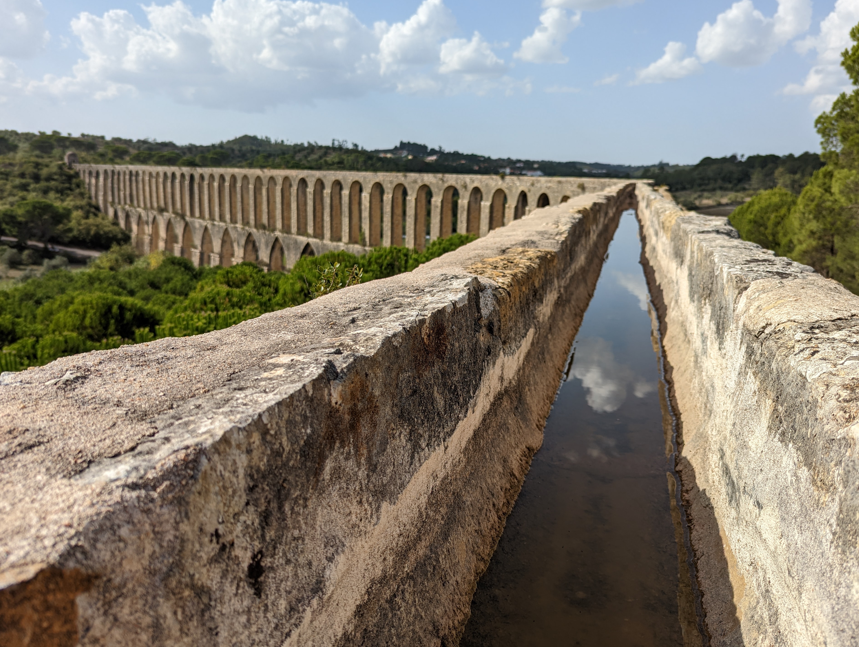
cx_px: 435
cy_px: 313
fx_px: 646
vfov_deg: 53.2
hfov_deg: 67.2
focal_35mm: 26
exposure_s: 1/1953
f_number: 1.85
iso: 44
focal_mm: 6.81
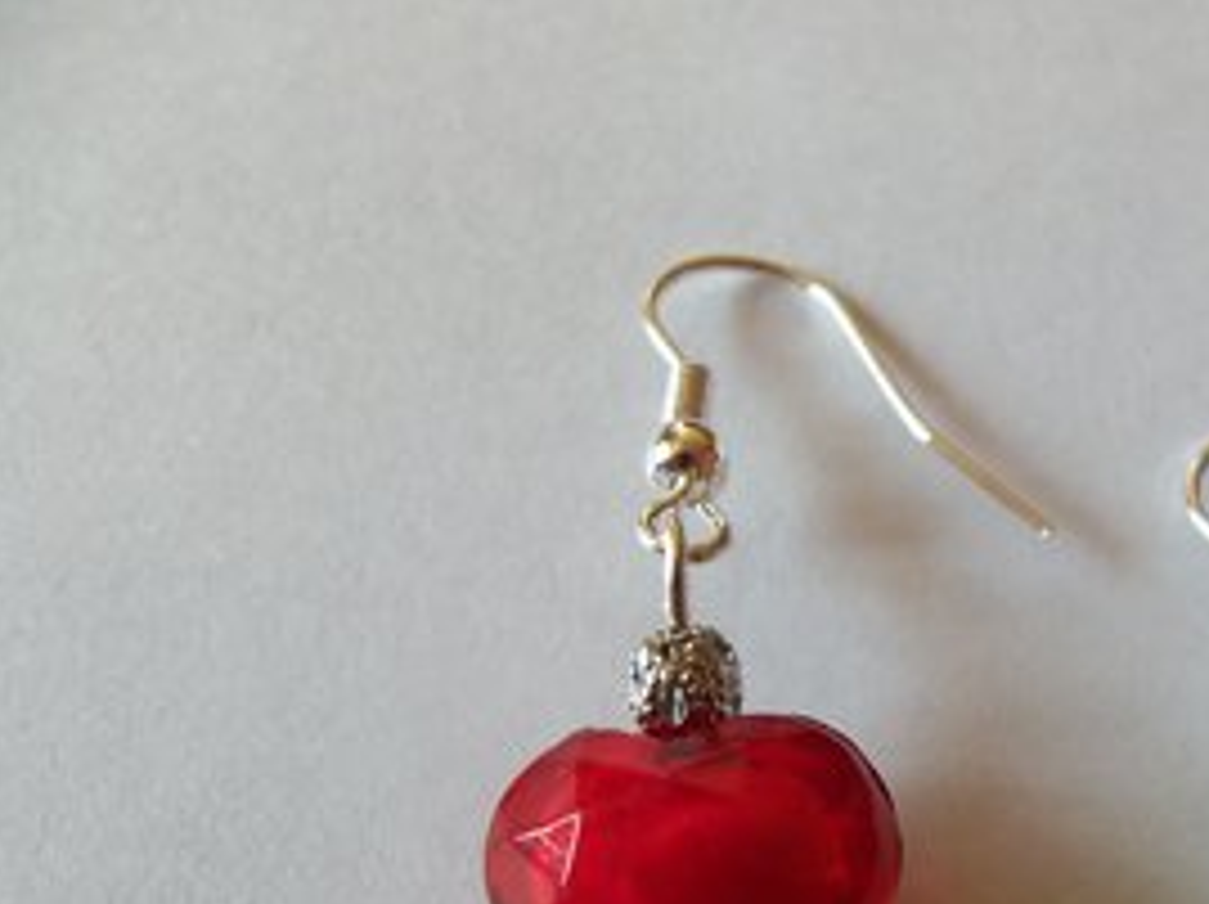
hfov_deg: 34.2
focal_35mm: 54
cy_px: 830
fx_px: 1883
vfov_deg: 26.0
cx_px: 1016
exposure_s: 1/80
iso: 80
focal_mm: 5.2
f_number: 3.4
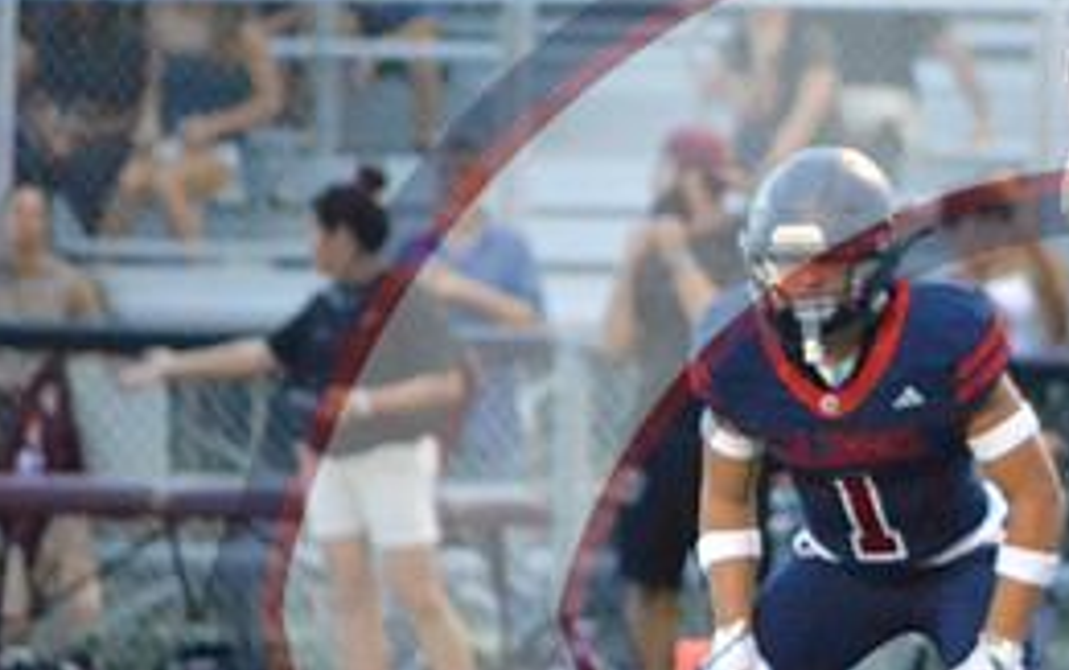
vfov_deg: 1.8
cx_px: 1114
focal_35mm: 714
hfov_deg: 2.9
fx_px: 20819
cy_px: 608
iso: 6400
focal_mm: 210
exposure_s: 1/500
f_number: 5.3
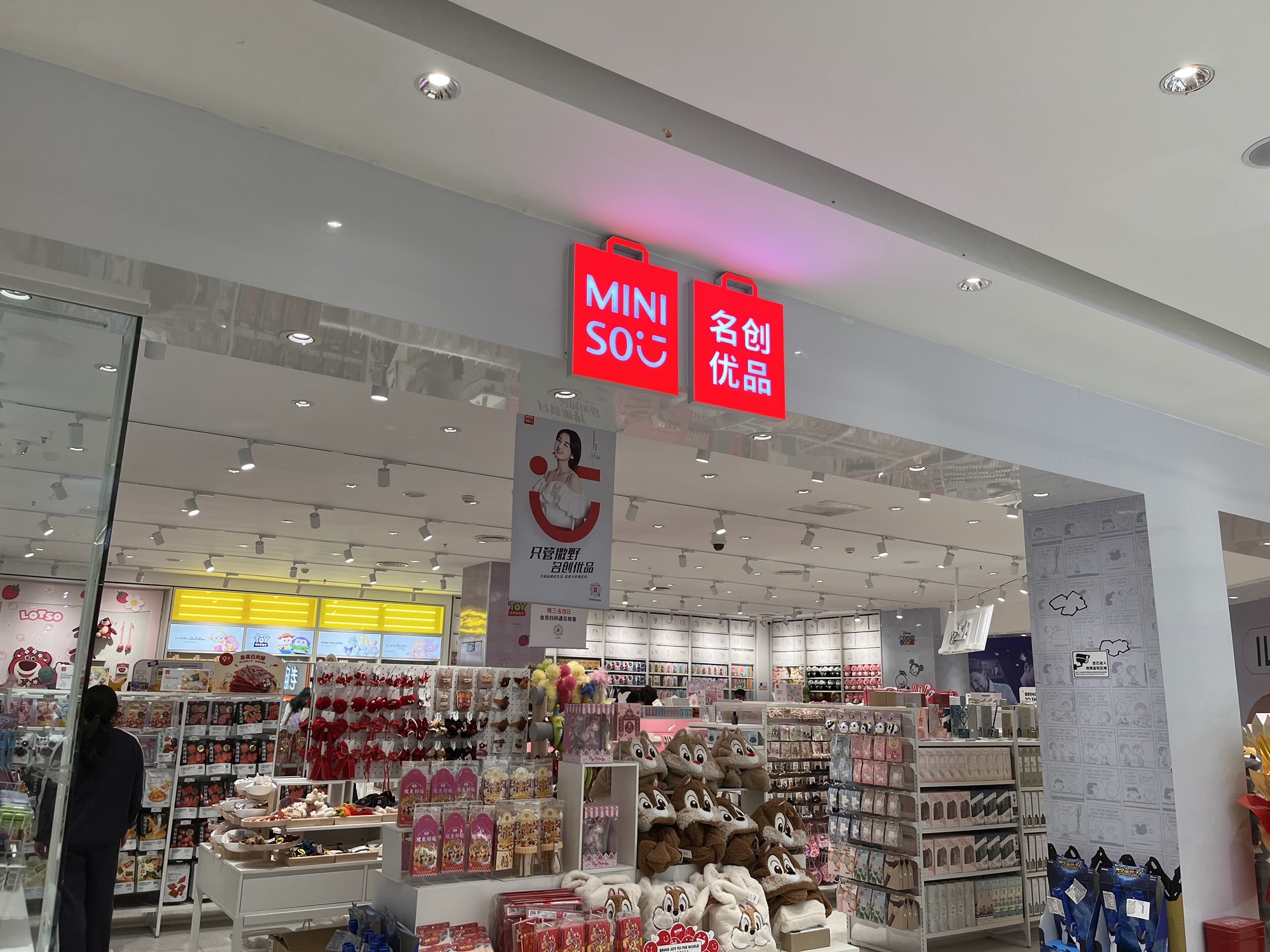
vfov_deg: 53.1
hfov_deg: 67.3
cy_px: 476
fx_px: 954
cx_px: 635
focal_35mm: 26
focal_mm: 5.1
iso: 40
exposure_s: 1/224
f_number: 1.6
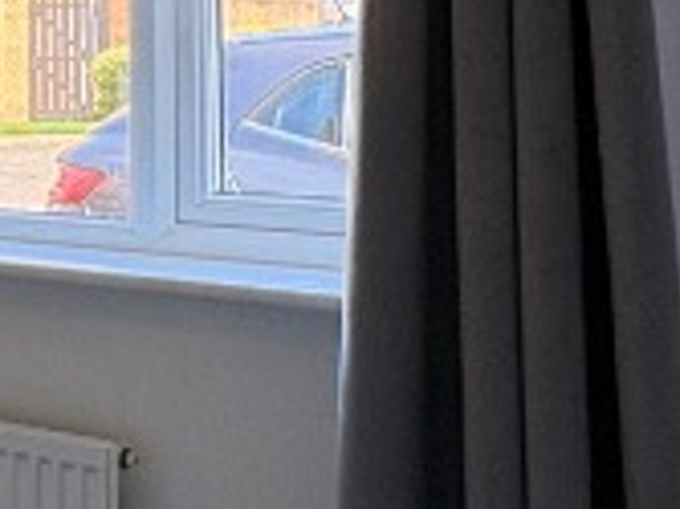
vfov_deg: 16.7
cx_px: -501
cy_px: -24
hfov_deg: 18.4
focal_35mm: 86
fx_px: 1688
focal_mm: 2.22
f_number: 2.2
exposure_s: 1/115
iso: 100
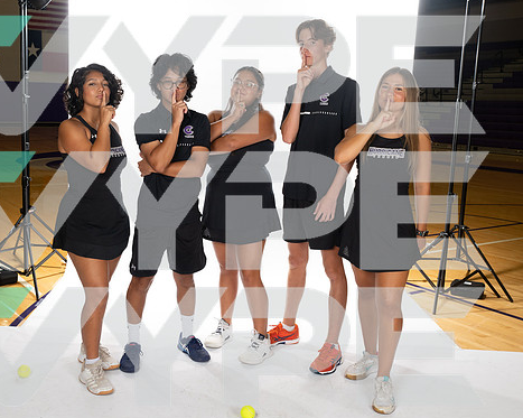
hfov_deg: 43.6
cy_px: 211
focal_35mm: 42
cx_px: 204
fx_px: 650
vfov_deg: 35.6
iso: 800
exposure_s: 1/320
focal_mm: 36
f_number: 7.1
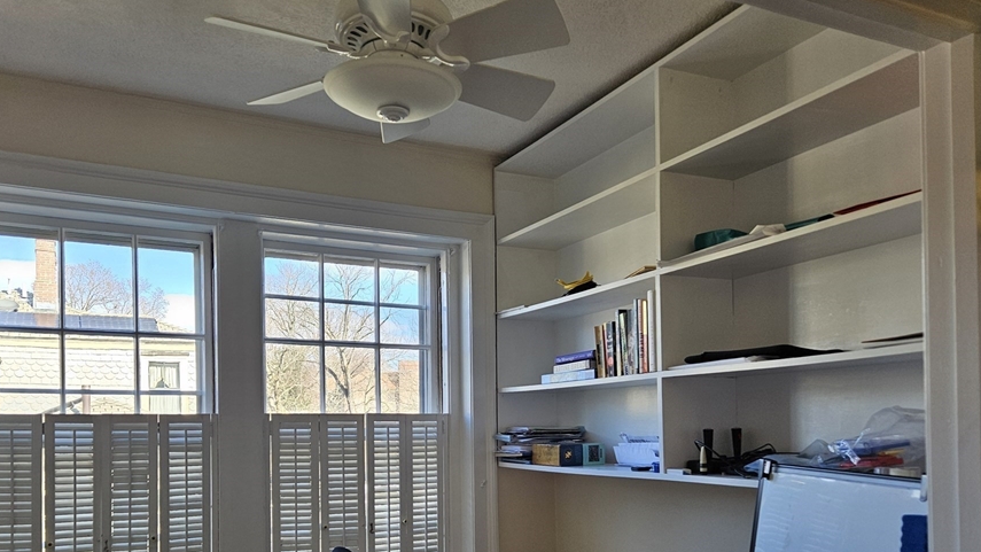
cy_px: 420
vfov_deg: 37.9
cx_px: 426
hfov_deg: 64.0
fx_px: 780
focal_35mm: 30
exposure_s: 1/120
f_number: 1.8
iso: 50
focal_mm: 5.4
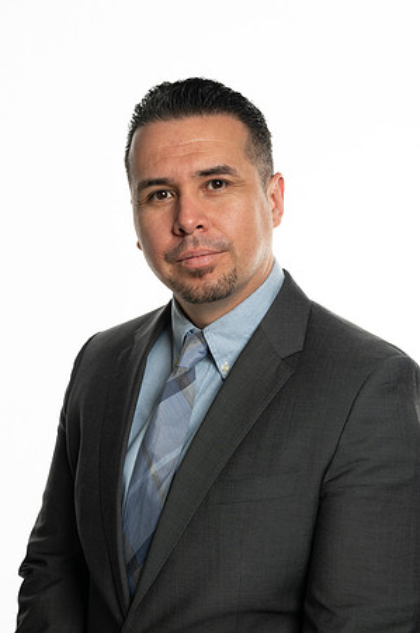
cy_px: 316
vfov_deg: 36.3
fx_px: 965
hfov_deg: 24.6
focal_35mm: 55
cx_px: 210
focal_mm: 55
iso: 100
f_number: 7.1
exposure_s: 1/80
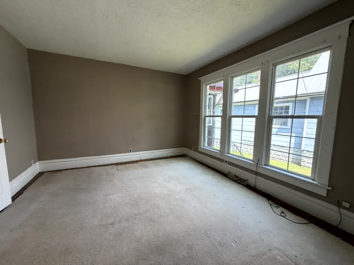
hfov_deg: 102.1
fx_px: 143
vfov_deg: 85.7
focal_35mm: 14
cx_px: 177
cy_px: 132
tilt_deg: -5.8
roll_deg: +0.4
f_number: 2.2
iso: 100
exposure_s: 1/121
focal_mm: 2.22
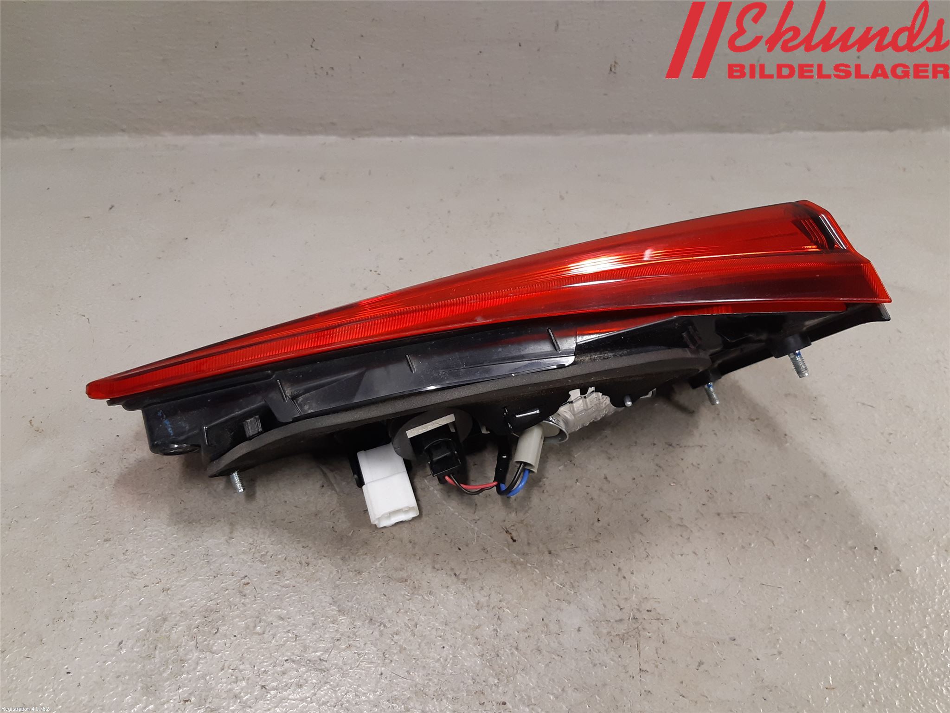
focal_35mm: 26
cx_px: 475
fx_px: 714
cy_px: 356
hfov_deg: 67.3
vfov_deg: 53.1
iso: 125
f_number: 1.7
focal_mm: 3.93
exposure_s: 1/50
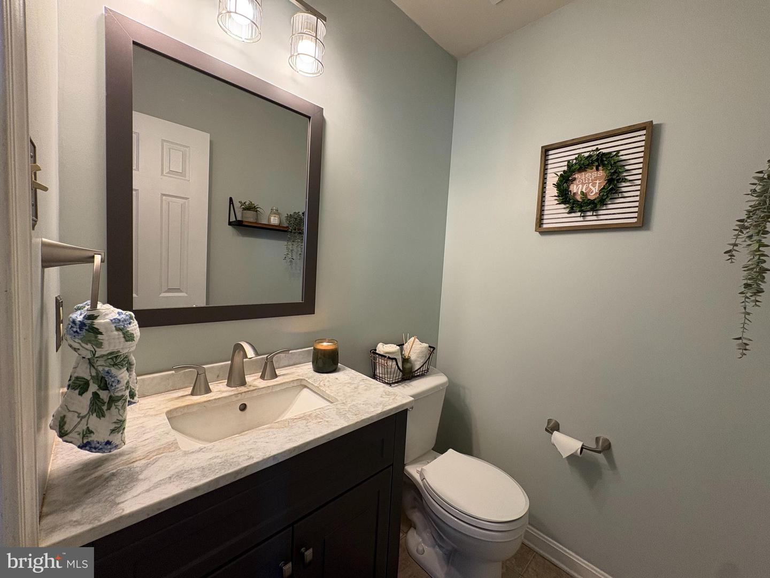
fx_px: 311
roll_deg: -2.9
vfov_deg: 85.7
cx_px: 385
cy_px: 289
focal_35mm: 14
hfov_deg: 102.1
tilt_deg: -4.0
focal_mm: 2.22
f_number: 2.2
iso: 160
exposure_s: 1/60
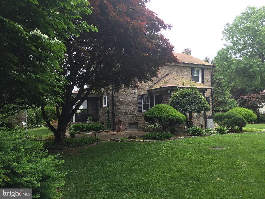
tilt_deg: +3.6
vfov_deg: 48.2
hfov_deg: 61.7
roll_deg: +0.2
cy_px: 100
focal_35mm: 29
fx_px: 222
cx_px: 132
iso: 32
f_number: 2.2
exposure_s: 1/134
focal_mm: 4.15
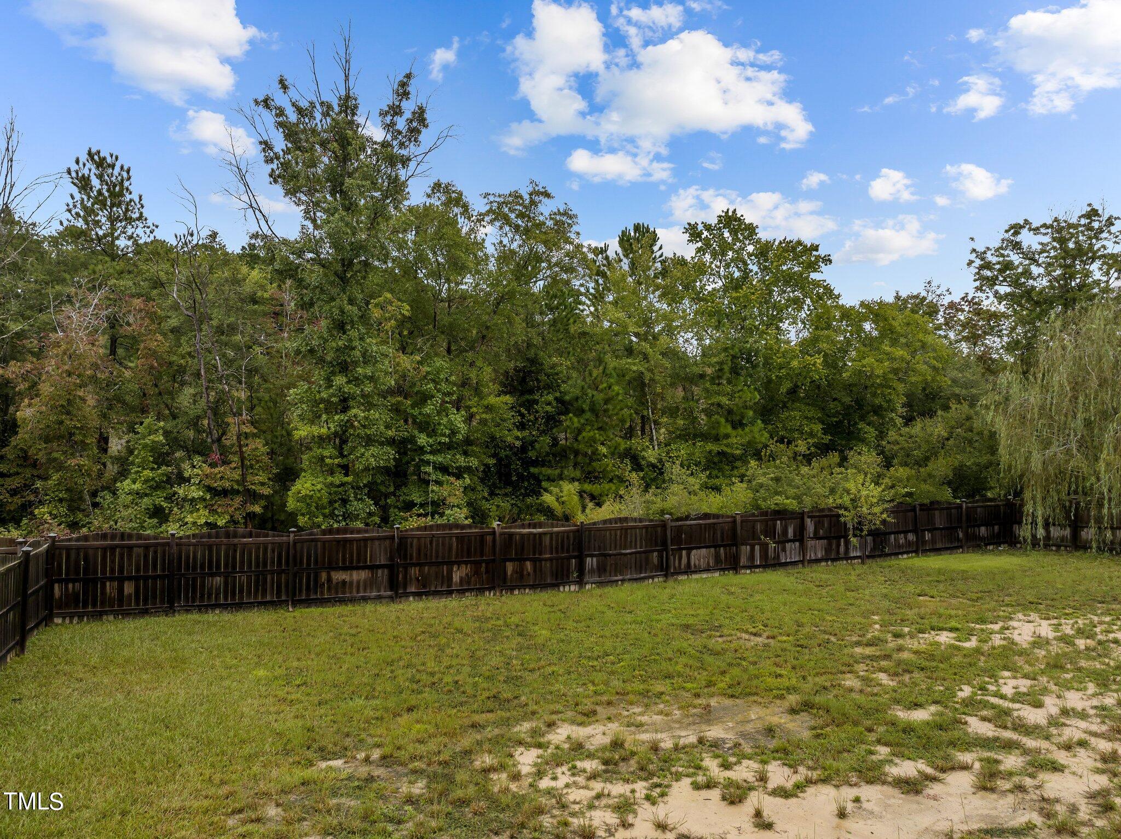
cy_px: 420
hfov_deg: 71.6
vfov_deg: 56.8
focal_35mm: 24
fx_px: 777
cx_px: 560
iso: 170
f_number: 2.8
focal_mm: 12.29
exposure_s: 1/100
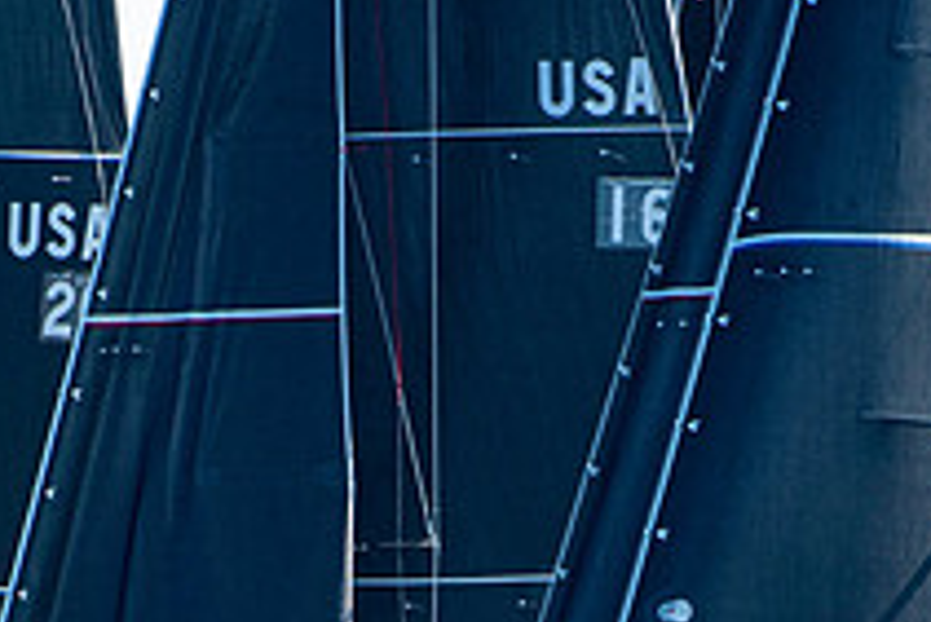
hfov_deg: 1.1
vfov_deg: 0.7
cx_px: 427
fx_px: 50100
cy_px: 906
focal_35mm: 1936
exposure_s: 1/1250
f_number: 5
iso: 320
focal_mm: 400
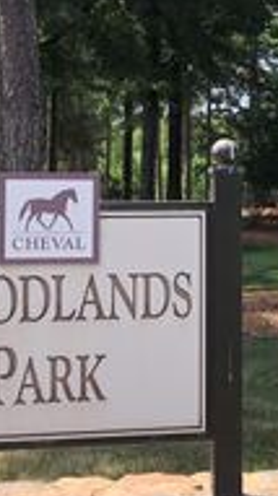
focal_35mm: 80
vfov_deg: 26.4
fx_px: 1052
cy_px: 170
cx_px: 262
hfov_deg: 14.9
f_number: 1.8
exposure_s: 1/674
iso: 20
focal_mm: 3.99
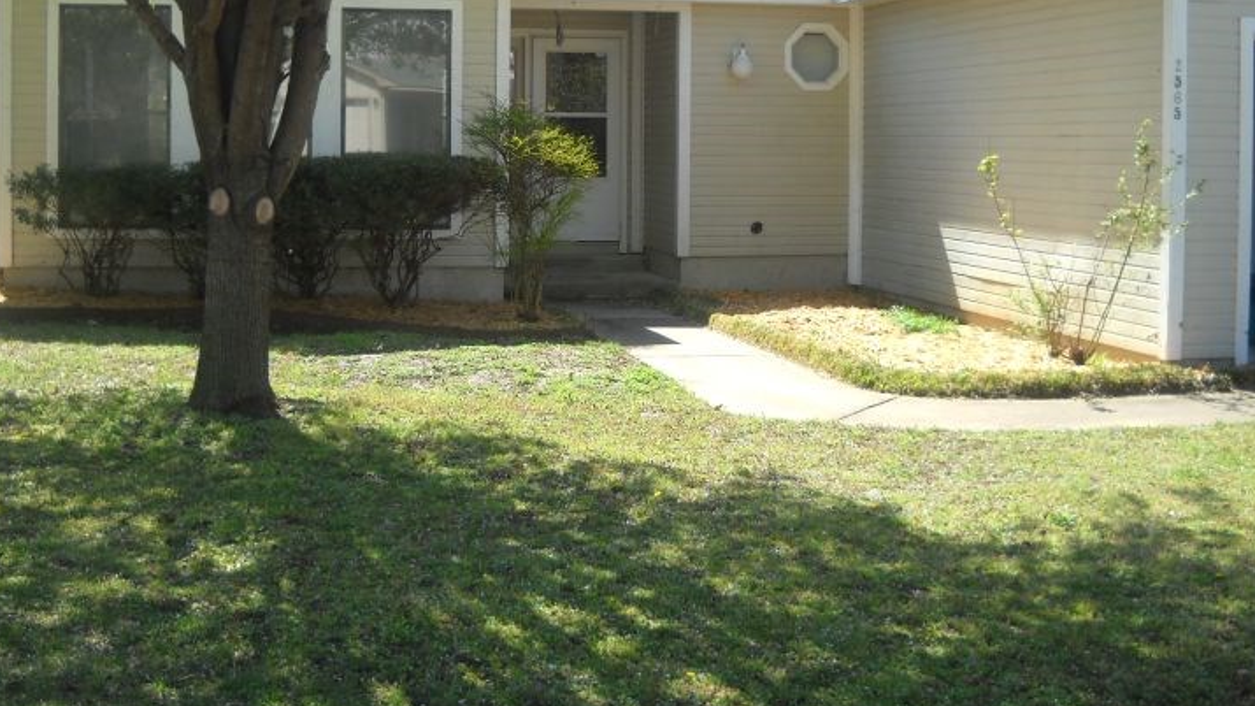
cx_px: 599
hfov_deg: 41.3
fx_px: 1664
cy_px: 214
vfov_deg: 23.8
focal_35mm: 50
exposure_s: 1/284
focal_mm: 6.72
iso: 64
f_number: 3.1
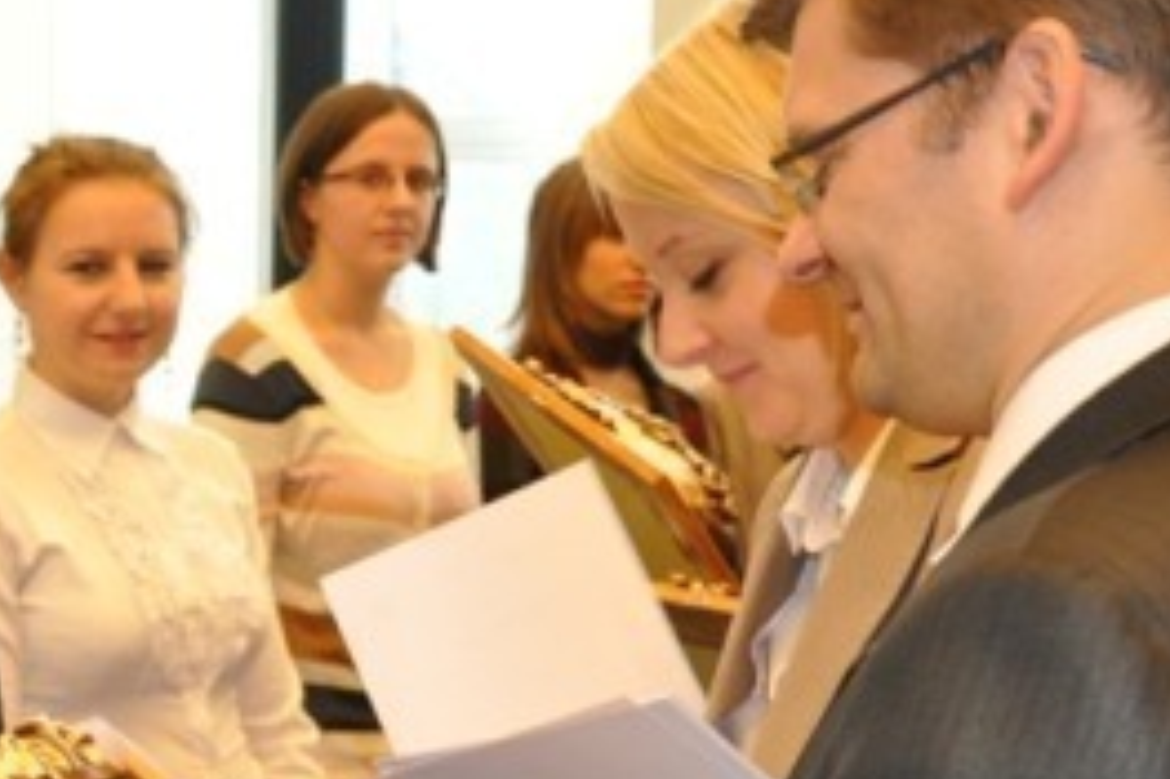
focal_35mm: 82
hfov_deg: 23.7
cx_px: -13
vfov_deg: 16.4
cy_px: 706
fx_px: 2663
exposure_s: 1/60
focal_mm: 18
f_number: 3.5
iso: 800
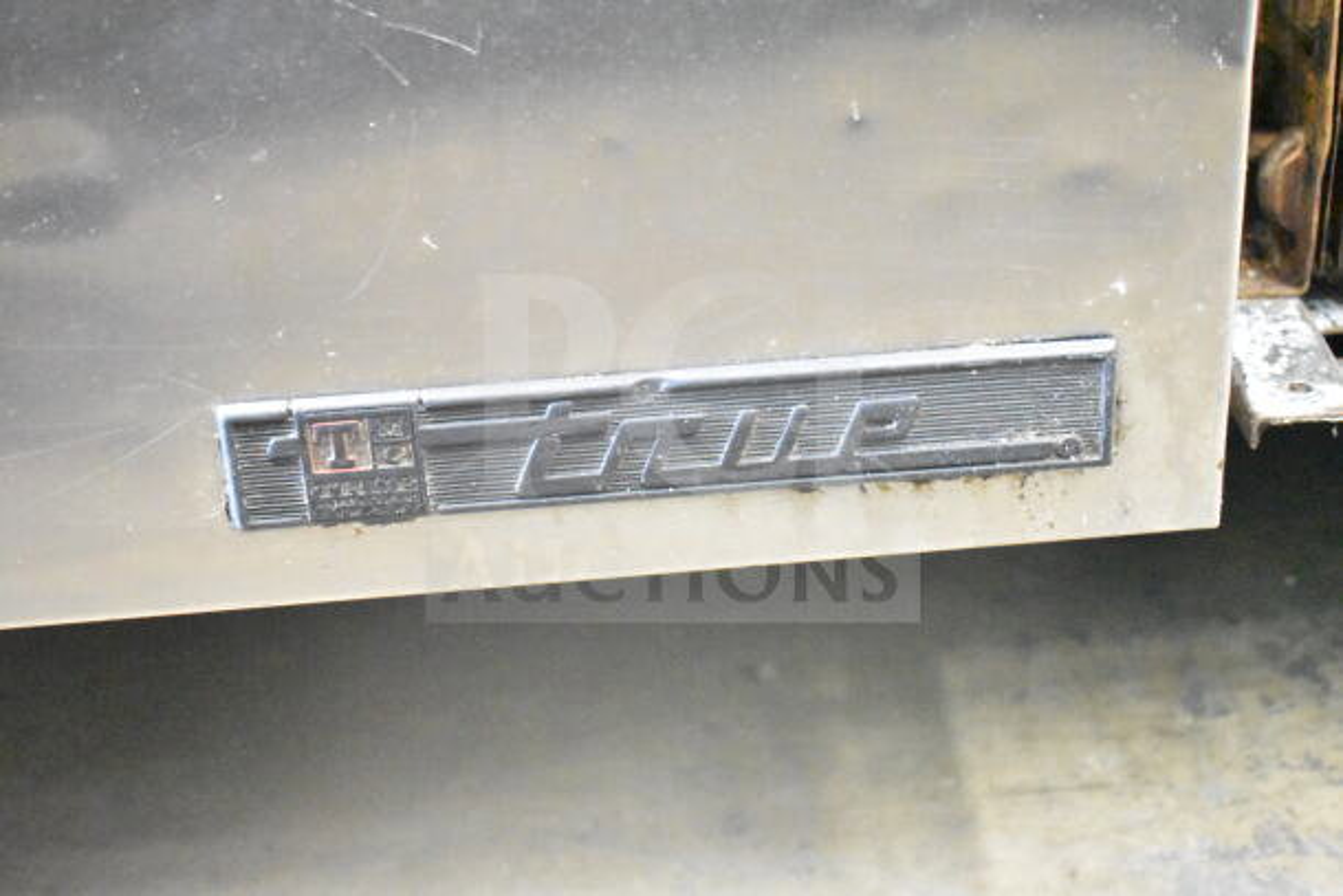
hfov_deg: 35.0
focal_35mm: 57
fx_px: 2127
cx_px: 672
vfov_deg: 23.8
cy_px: 448
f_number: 4.8
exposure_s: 1/60
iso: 25600
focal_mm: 38
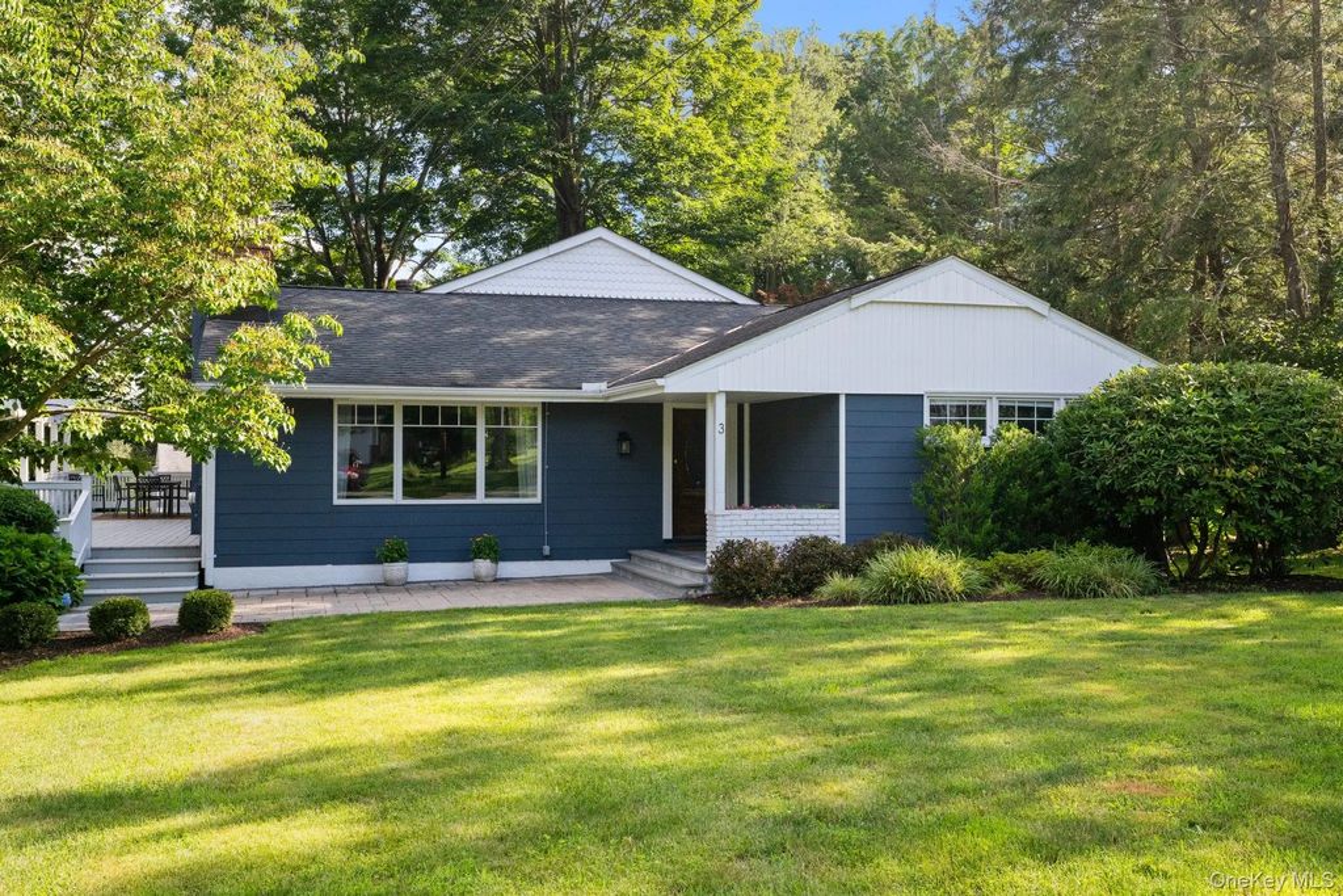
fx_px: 1306
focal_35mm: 35
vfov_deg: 37.9
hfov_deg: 54.4
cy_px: 448
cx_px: 672
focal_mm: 35
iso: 1250
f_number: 7.1
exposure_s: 1/320
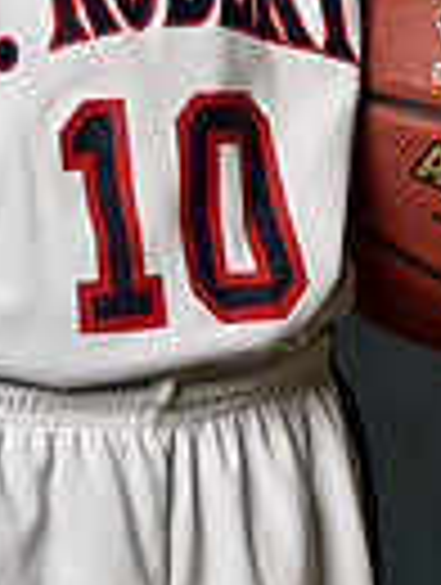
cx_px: 43
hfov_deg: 3.0
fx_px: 8398
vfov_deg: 4.0
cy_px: -252
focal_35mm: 496
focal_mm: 116
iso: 250
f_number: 4.5
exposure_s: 1/160
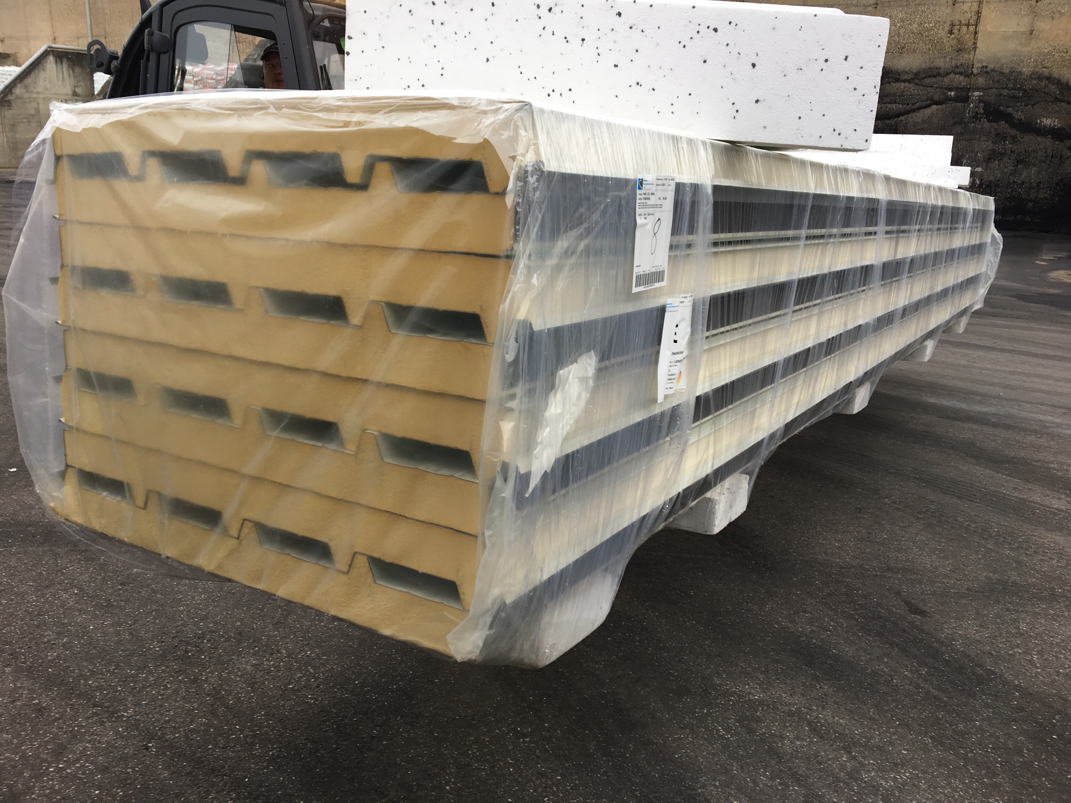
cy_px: 402
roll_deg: -1.4
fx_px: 897
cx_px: 536
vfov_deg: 48.2
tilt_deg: -15.2
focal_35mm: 29
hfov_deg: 61.7
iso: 25
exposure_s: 1/50
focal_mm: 4.15
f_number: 2.2
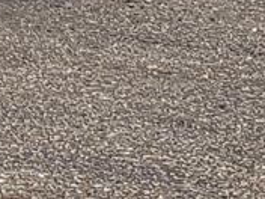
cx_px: -288
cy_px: -378
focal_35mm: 151
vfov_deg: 8.4
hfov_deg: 11.6
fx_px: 1156
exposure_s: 1/1078
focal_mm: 4.3
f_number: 2.4
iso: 50
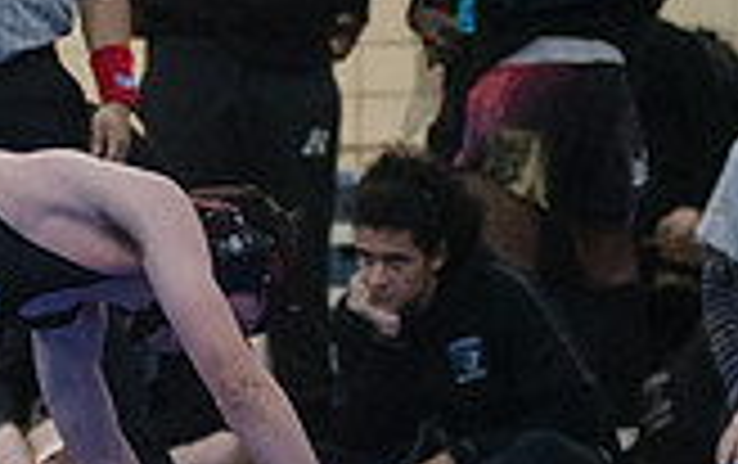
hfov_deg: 6.3
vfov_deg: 4.0
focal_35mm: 331
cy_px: 273
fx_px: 6667
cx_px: -153
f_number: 3.2
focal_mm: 92
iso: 6400
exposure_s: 1/400
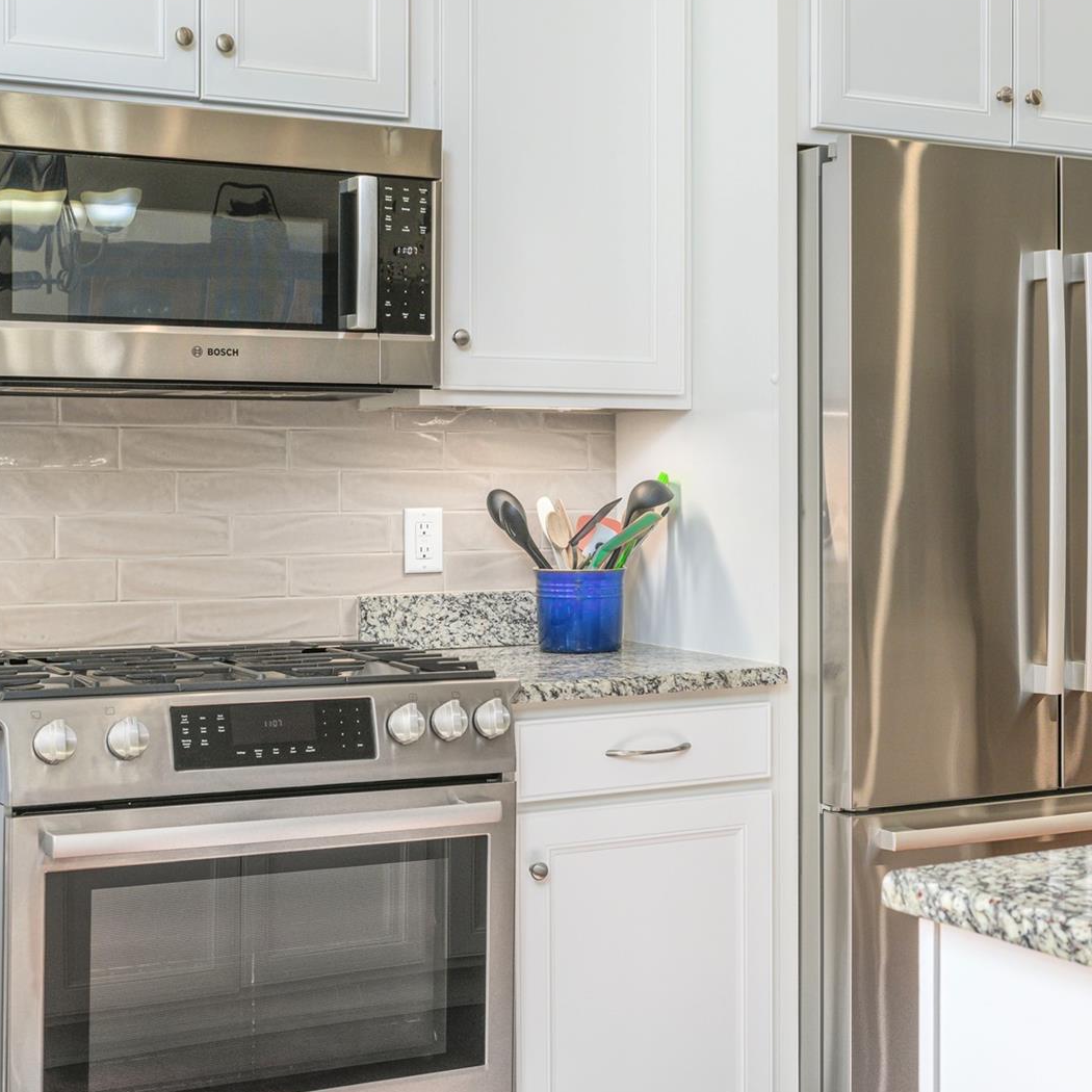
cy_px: 478
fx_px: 2070
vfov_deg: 29.5
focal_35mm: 58
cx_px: 809
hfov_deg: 29.1
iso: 320
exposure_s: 1/200
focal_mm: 35
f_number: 8
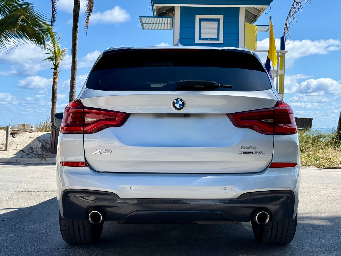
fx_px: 473
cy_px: 128
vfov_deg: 30.3
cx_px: 170
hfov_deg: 39.7
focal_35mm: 48
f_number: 1.78
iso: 80
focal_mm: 6.76
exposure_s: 1/3704
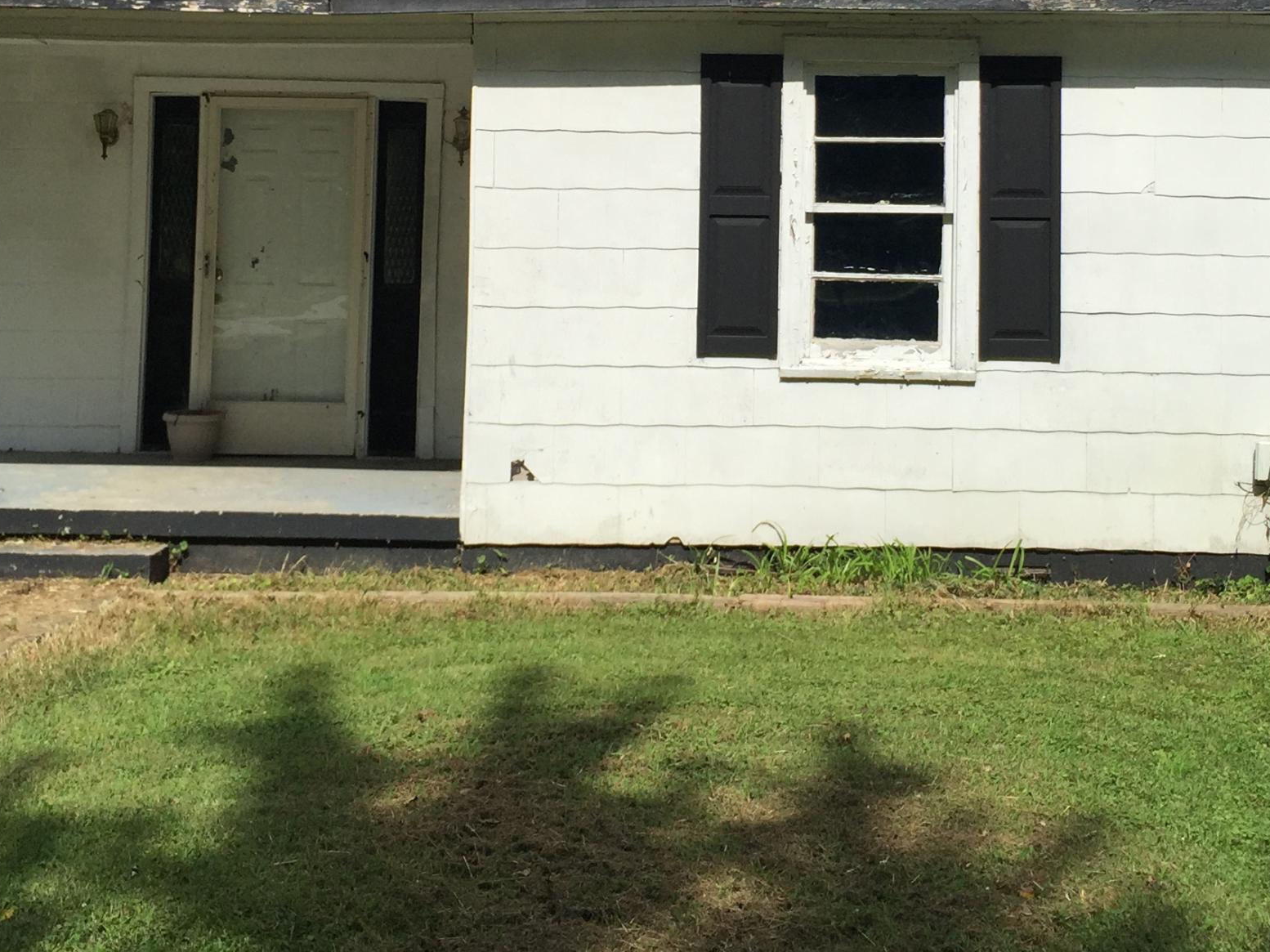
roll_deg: -2.8
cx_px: 651
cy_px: 185
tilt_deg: +2.1
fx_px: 2054
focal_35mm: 56
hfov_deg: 34.4
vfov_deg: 25.6
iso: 32
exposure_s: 1/4405
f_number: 2.2
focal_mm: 4.15
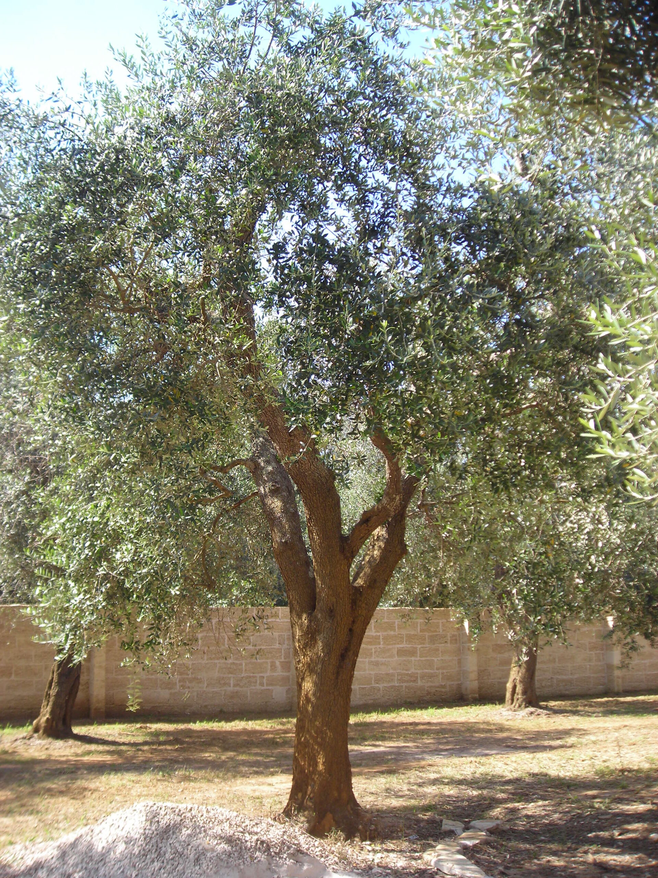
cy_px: 439
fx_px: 963
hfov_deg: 37.7
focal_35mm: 38
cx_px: 329
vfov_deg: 49.0
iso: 50
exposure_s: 1/175
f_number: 3.2
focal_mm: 6.3
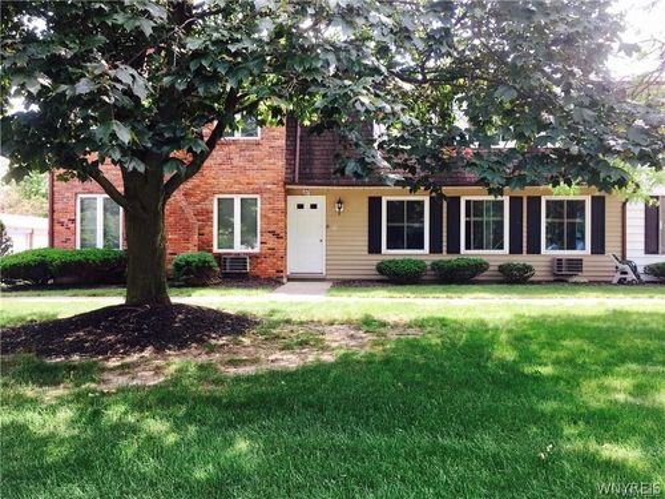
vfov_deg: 48.2
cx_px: 332
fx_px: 557
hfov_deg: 61.7
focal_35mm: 29
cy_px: 250
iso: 25
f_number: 2.2
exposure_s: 1/120
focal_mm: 4.15
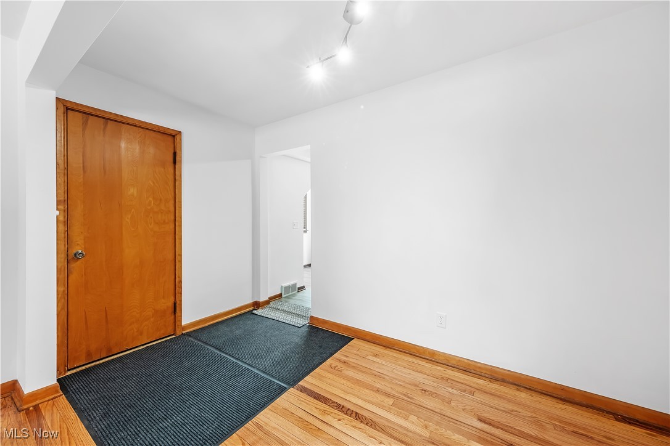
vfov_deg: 85.4
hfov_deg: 108.3
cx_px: 335
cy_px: 223
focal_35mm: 13
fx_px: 242
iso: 250
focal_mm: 8.6
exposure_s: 1/15
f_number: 8
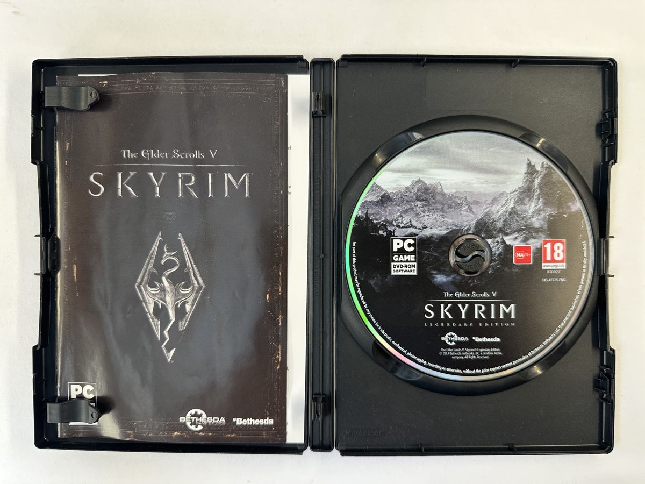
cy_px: 242
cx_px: 322
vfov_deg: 56.8
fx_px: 447
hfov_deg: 71.6
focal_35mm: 24
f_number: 1.78
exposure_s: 1/121
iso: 80
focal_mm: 6.86
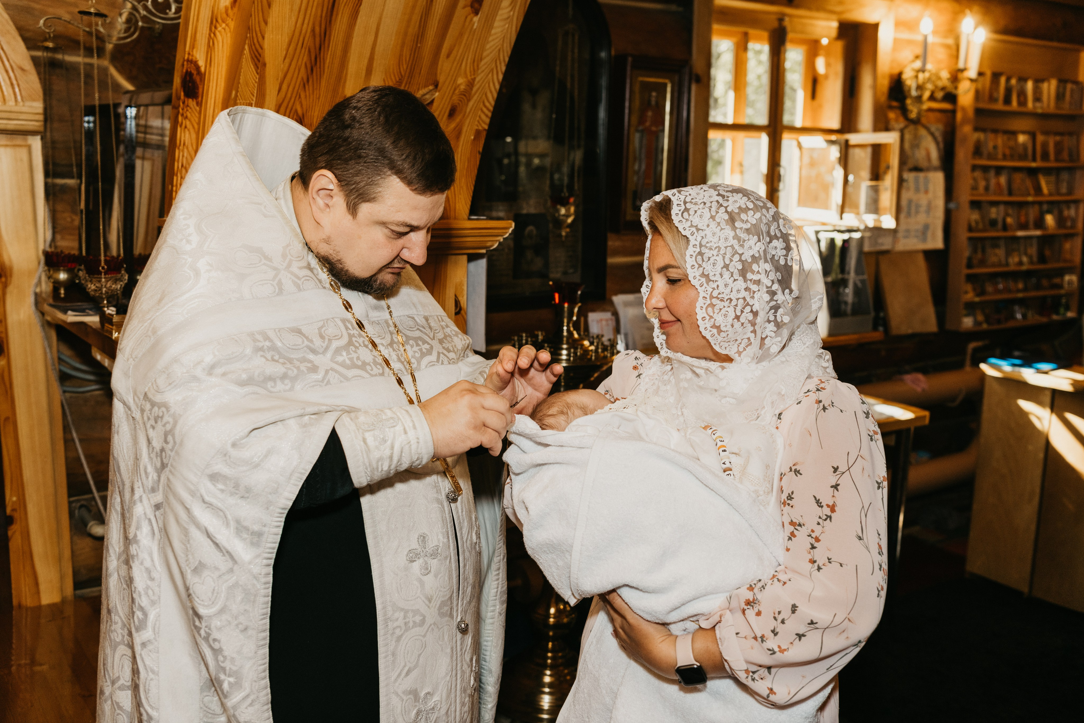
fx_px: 1054
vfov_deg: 37.9
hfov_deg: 54.4
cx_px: 542
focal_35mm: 35
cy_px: 362
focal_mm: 35
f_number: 4
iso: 250
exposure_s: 1/160
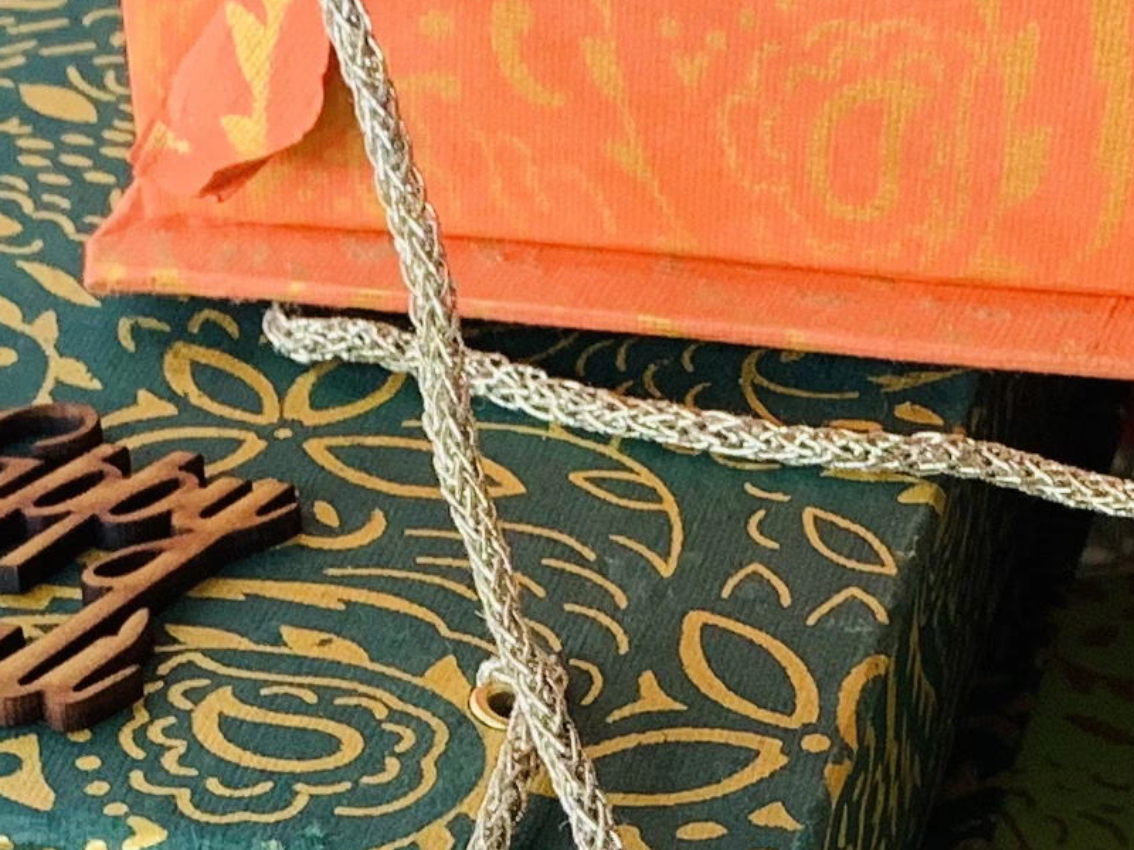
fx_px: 4291
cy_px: 1135
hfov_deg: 15.0
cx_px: 859
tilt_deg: -48.0
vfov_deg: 11.0
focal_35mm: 131
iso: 100
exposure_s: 1/60
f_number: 1.8
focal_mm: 4.25
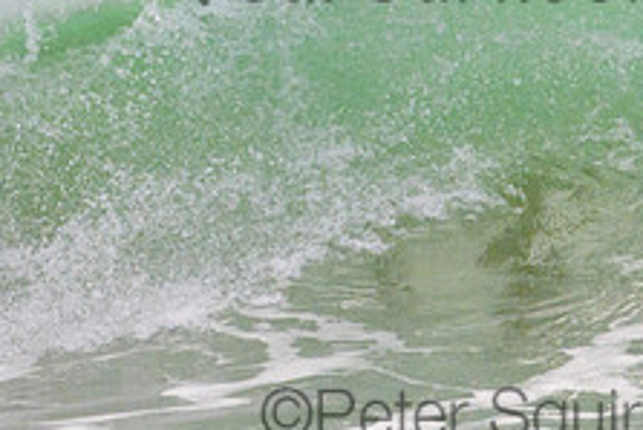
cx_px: 412
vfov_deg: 0.5
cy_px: -190
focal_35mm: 2545
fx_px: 45484
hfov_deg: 0.8
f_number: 11
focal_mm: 800
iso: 500
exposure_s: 1/2000
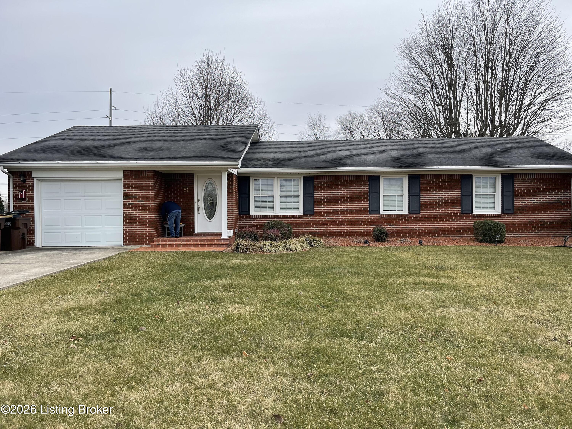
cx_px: 286
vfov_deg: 53.1
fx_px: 430
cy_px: 214
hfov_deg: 67.3
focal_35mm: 26
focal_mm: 5.1
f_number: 1.6
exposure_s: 1/1439
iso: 32
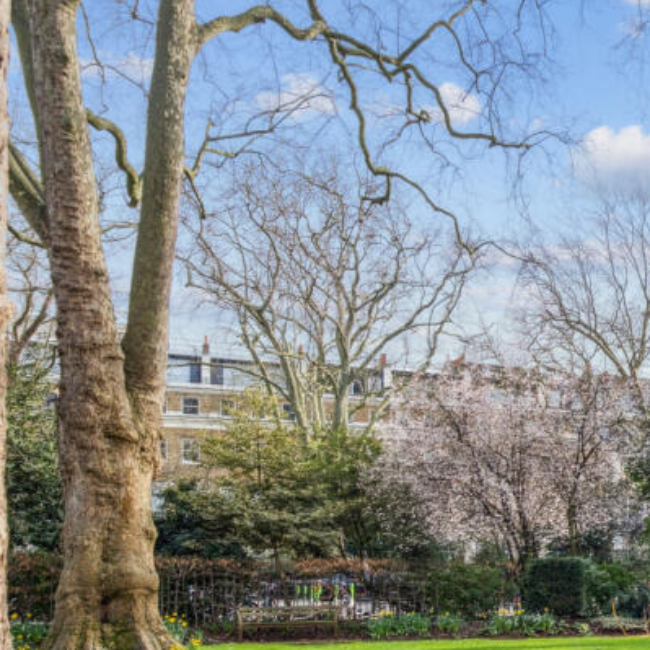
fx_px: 1020
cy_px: 527
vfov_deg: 34.2
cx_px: 779
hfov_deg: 30.2
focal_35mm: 48
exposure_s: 1/250
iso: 640
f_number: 8
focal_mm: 14.5
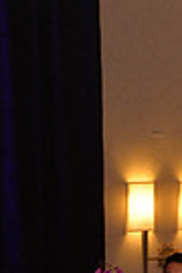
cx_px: -3
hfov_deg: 3.8
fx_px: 2768
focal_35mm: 365
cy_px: 510
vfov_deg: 5.5
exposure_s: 1/250
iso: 1600
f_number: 5
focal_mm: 85
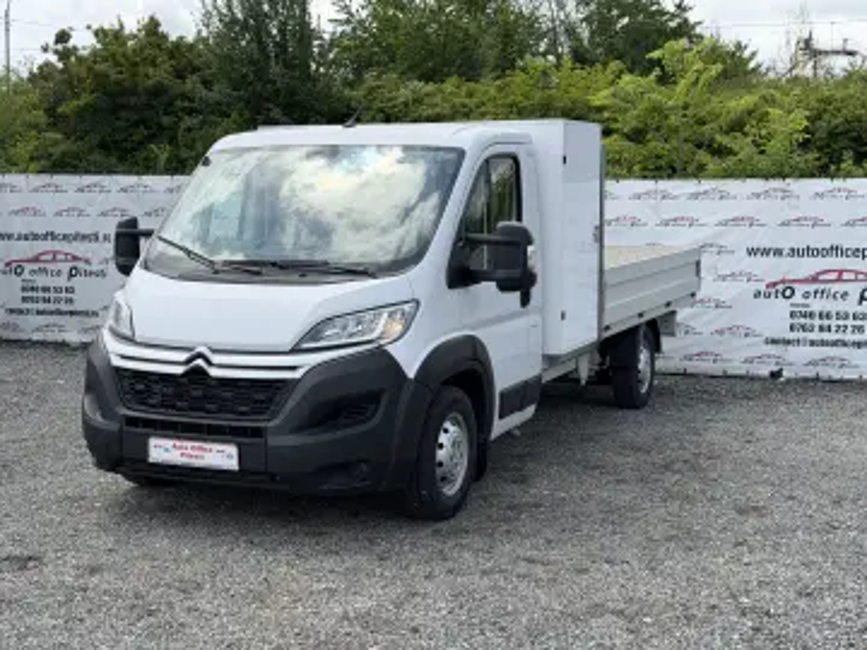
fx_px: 1202
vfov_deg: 30.3
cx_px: 434
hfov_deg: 39.7
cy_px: 325
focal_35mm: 48
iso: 64
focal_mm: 6.76
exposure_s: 1/4098
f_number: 1.78
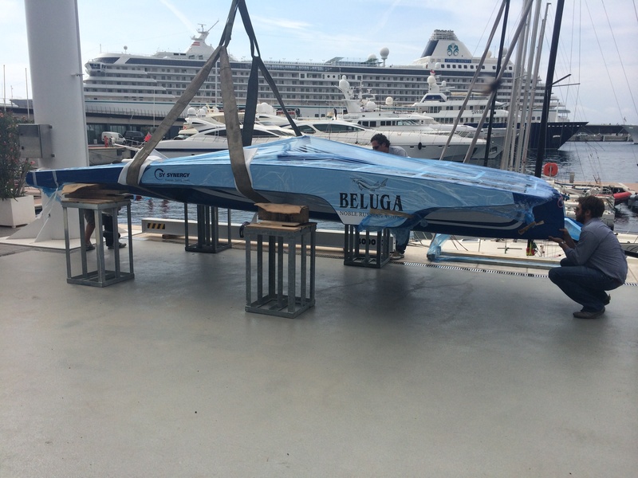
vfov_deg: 46.8
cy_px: 239
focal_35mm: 30
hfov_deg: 60.0
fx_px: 553
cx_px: 319
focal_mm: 4.12
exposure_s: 1/3425
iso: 40
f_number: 2.2
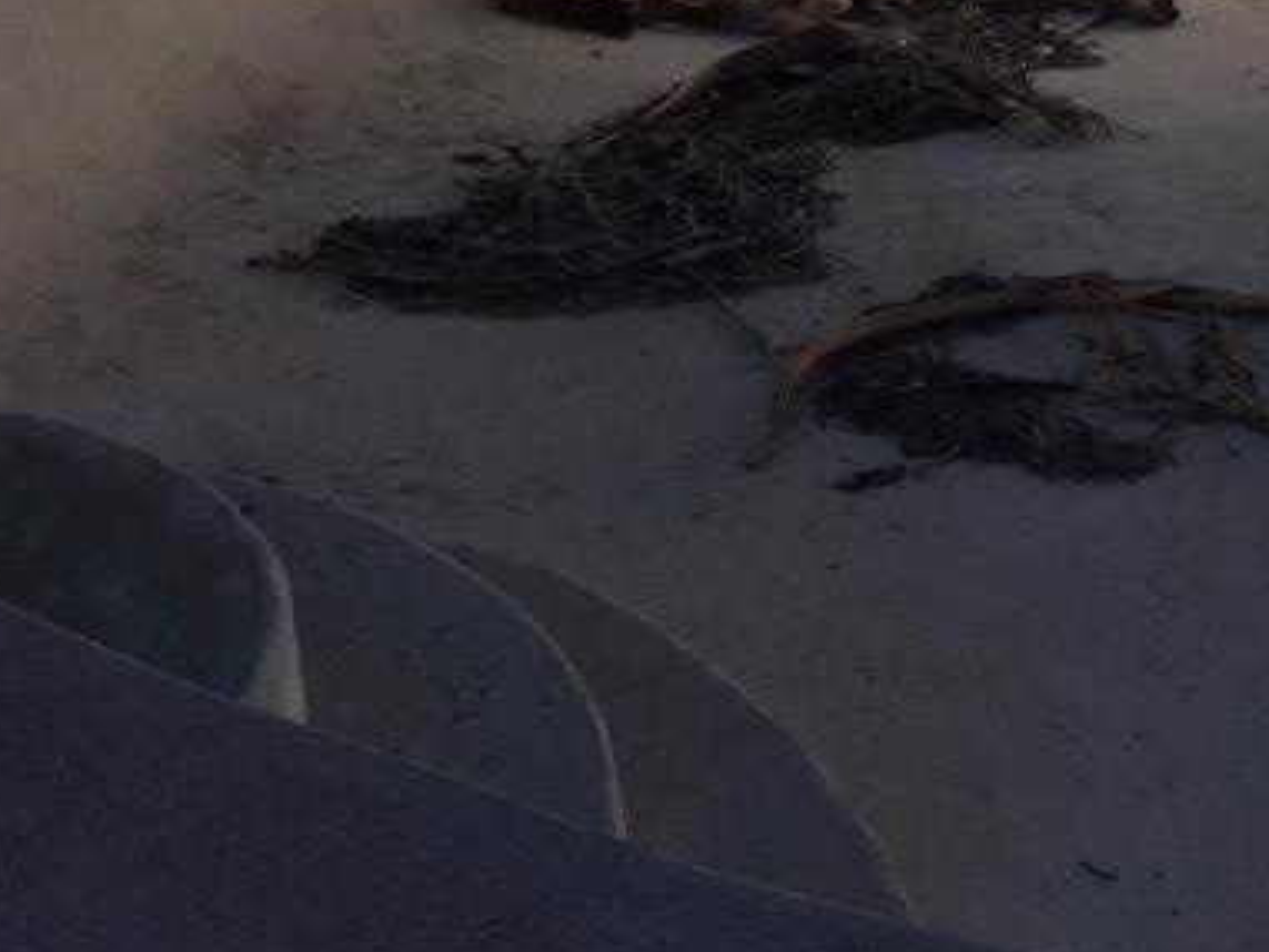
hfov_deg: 24.7
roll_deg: +0.4
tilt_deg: -17.4
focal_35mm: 78
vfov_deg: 17.8
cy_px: -256
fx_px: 2860
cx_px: 959
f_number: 2.2
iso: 32
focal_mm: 4.15
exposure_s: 1/5650
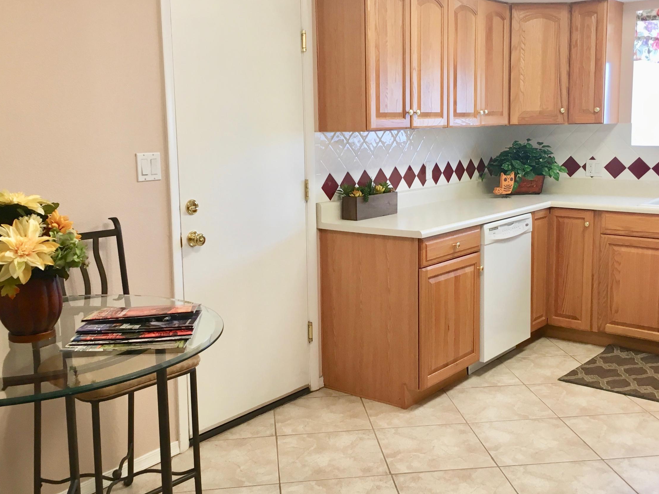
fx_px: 742
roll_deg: +0.3
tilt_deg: -7.8
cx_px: 355
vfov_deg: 36.8
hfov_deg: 47.8
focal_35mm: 39
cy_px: 223
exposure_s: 1/30
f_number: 2.2
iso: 50
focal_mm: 4.15
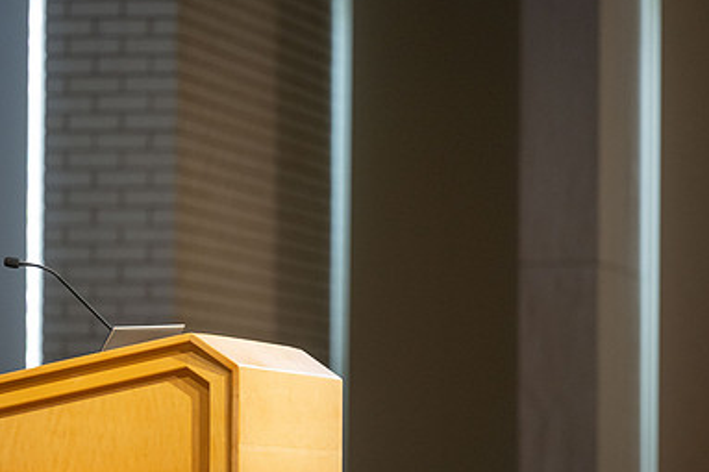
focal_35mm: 303
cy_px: 286
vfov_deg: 4.5
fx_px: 5965
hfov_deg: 6.8
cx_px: 270
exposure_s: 1/400
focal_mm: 200
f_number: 2.8
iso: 1600
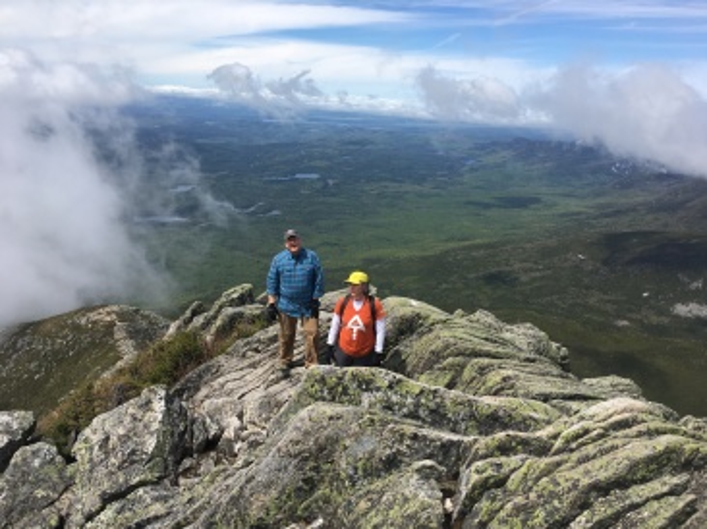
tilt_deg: -16.3
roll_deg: -2.4
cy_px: 264
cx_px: 354
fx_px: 592
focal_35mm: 29
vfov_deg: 48.2
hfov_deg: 61.7
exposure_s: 1/2079
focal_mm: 4.15
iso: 25
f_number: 2.2
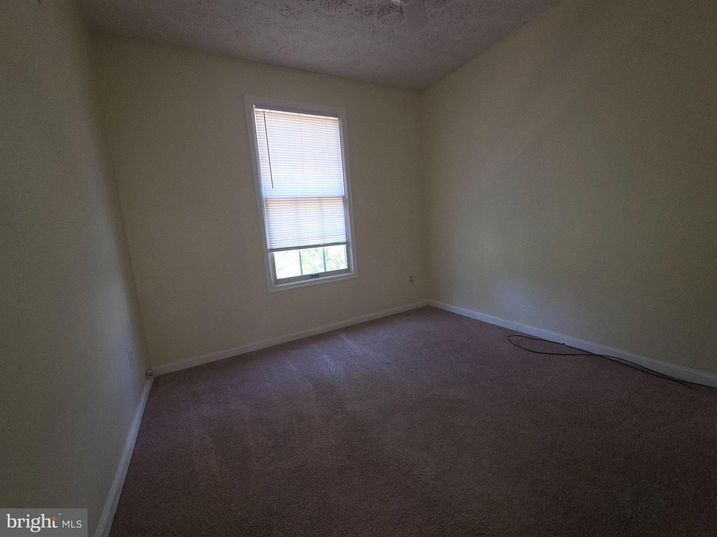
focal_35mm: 13
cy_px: 268
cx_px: 358
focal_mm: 2.2
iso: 125
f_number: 2.2
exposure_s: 1/60
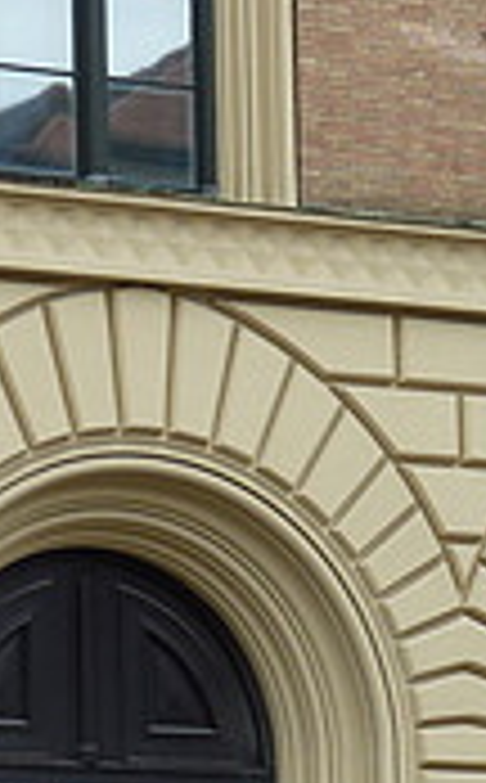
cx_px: 220
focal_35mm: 255
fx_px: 5431
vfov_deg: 8.2
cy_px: 569
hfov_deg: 5.1
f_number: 4.1
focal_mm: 11.9
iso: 80
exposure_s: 1/200
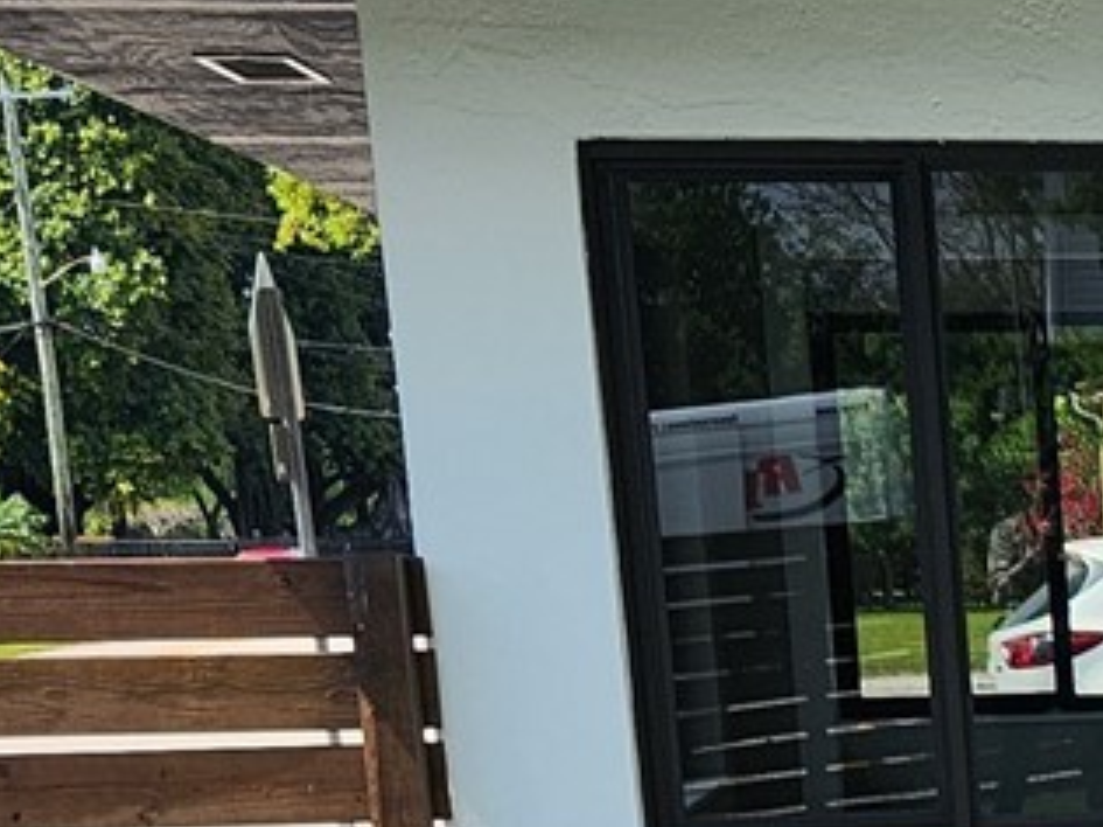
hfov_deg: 14.7
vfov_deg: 12.1
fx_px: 3727
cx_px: 1978
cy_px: 1233
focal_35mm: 117
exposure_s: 1/1480
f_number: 1.8
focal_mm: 5.4
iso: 20
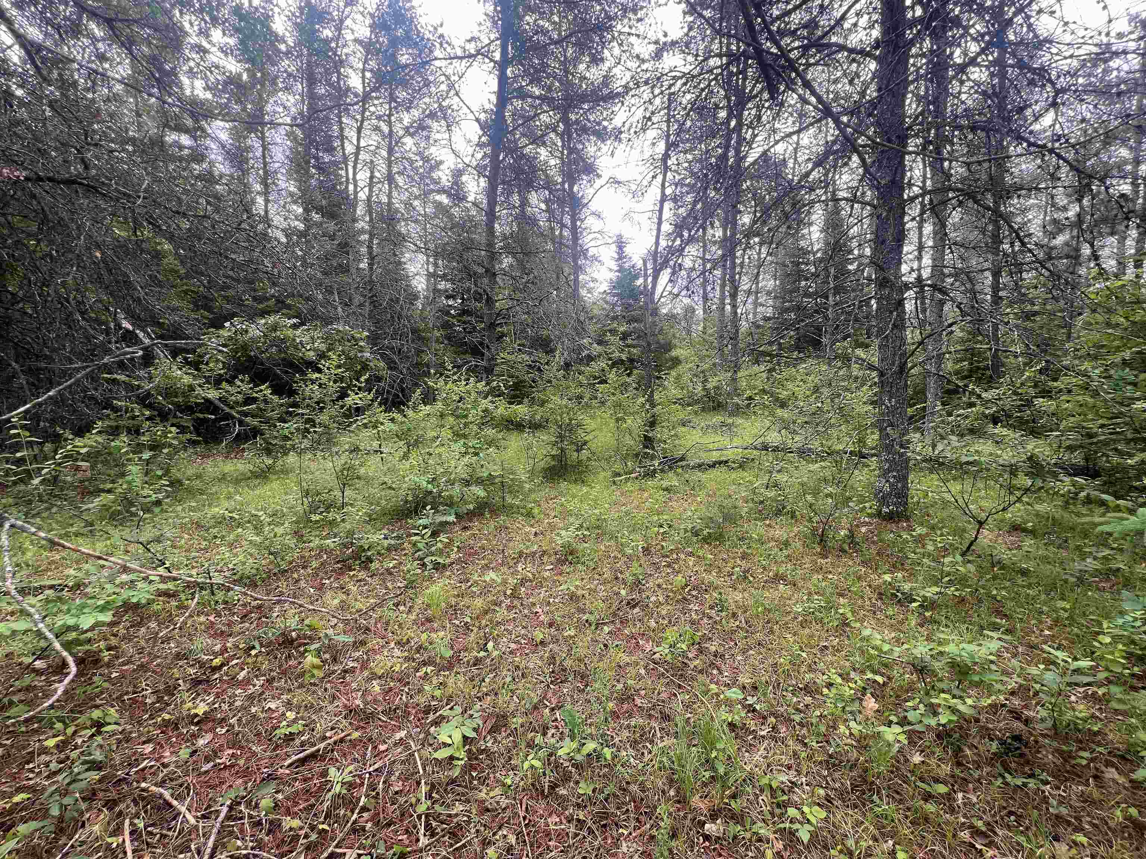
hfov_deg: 106.2
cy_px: 430
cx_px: 573
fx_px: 430
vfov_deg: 89.9
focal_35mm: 13
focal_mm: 1.57
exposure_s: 1/99
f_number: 1.8
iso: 32
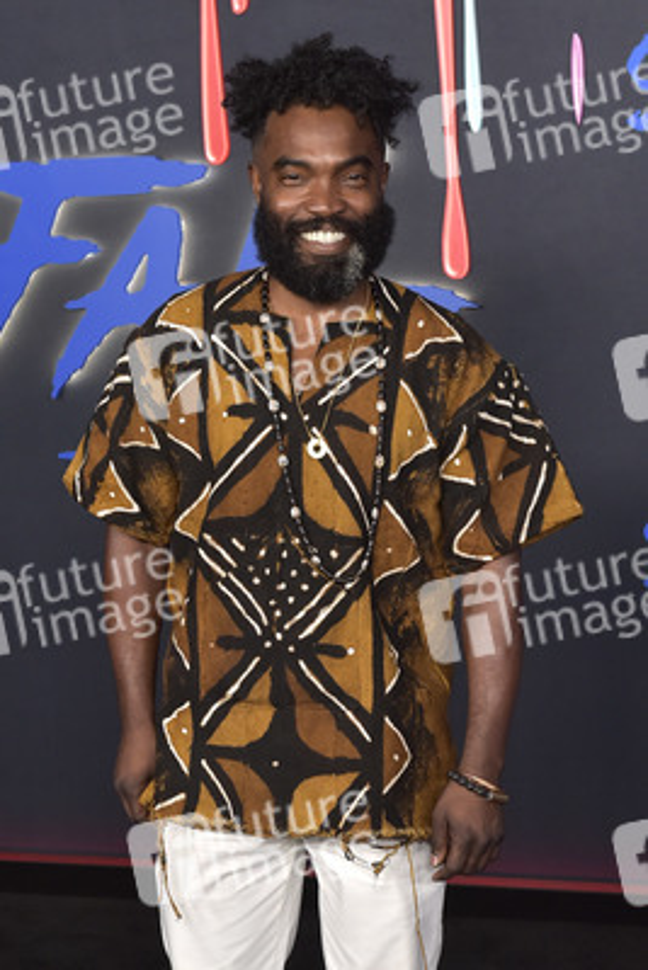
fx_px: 1565
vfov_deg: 34.5
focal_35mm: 58
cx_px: 324
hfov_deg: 23.4
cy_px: 485
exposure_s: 1/250
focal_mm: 58
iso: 2000
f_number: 6.3
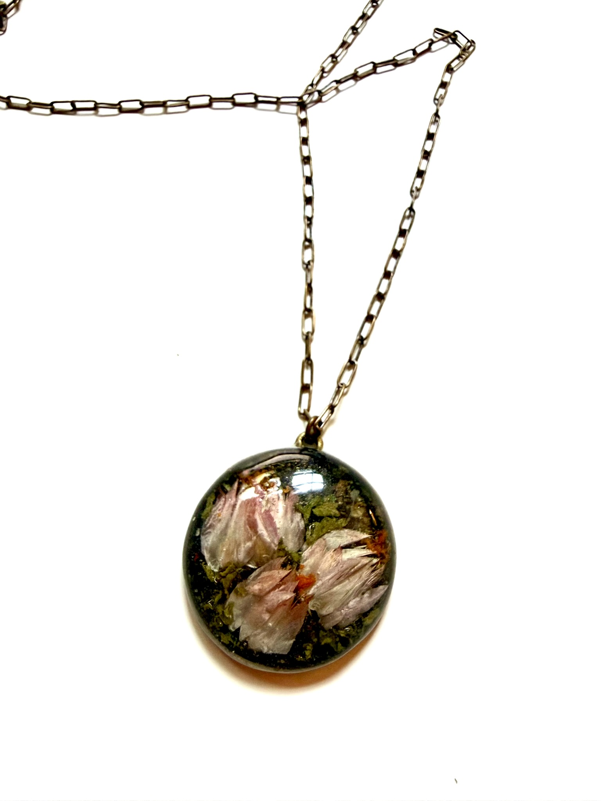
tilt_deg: -69.4
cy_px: 400
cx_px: 300
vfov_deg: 71.6
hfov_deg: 56.8
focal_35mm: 24
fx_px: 556
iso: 200
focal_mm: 2.22
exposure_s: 1/60
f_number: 2.2
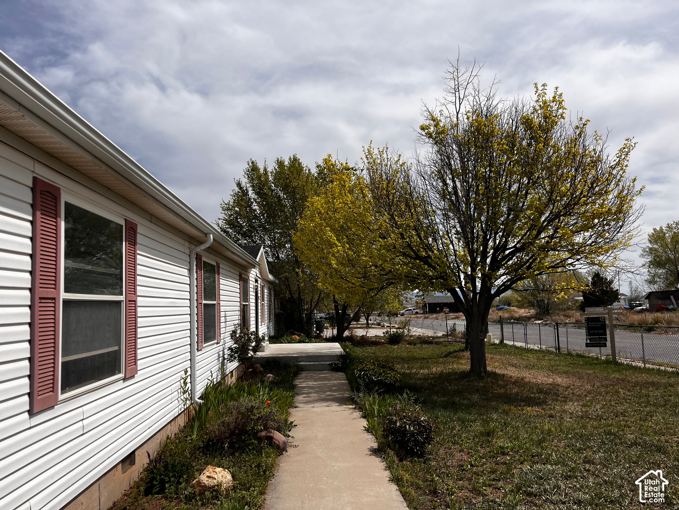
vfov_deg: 53.1
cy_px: 255
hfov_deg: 67.3
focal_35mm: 26
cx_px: 340
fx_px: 510
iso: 50
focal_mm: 5.1
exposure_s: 1/7353
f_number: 1.6
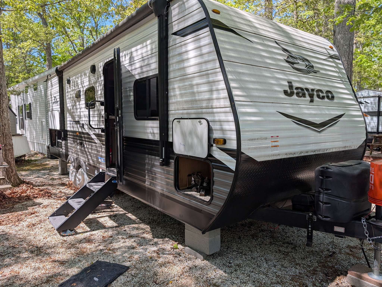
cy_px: 144
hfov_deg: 71.5
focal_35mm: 24
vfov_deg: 56.9
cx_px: 191
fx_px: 265
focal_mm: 6.9
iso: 19
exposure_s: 1/661
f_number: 1.68
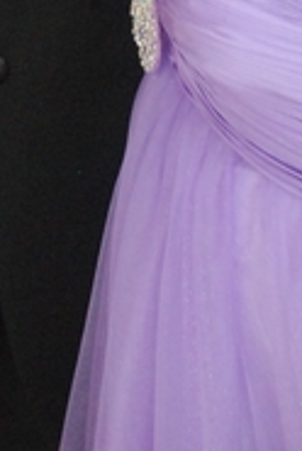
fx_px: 4738
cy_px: -400
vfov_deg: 5.4
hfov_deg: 3.7
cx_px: 107
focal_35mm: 378
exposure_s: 1/60
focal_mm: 62
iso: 1600
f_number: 5.6
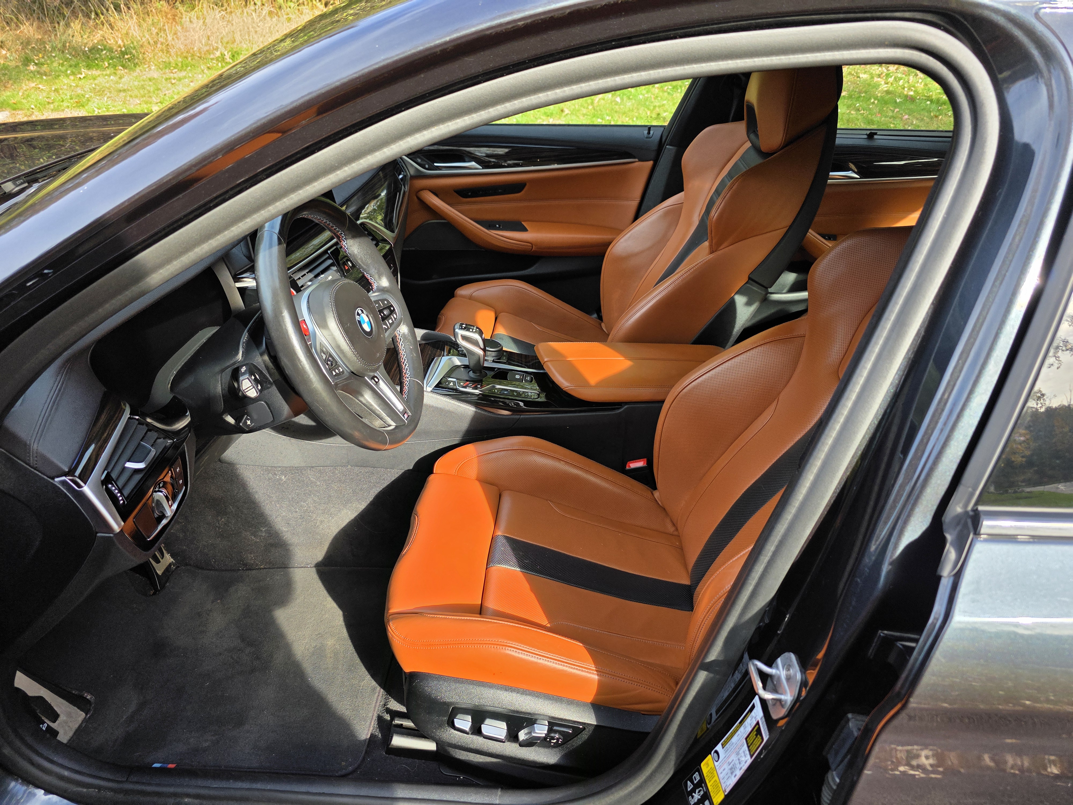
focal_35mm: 23
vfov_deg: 58.9
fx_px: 713
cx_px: 536
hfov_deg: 73.9
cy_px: 402
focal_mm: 6.3
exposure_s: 1/359
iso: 50
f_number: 1.7
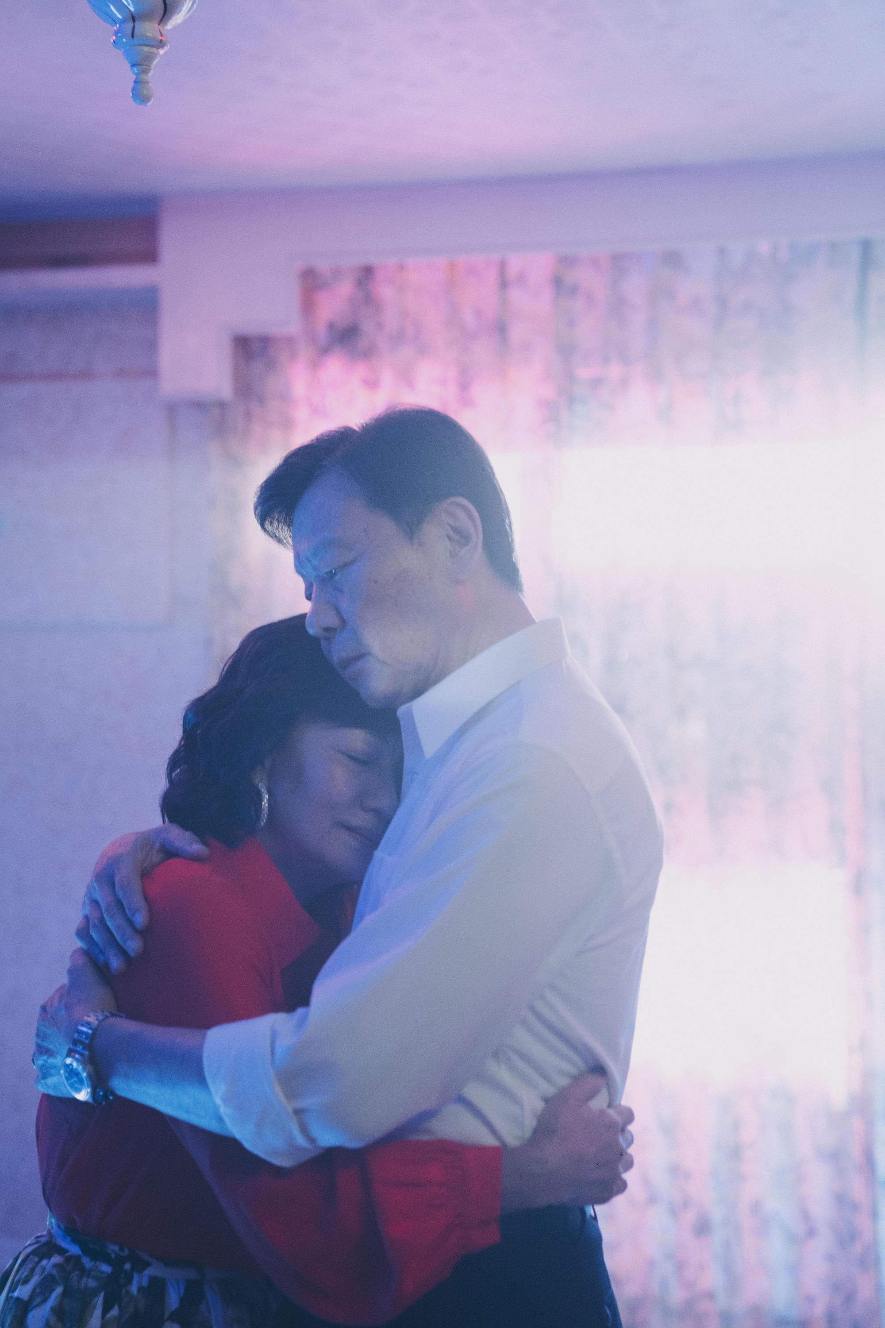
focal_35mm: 57
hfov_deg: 23.8
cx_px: 442
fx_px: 2102
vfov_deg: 35.1
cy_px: 664
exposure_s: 1/160
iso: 1600
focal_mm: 57
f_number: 2.8
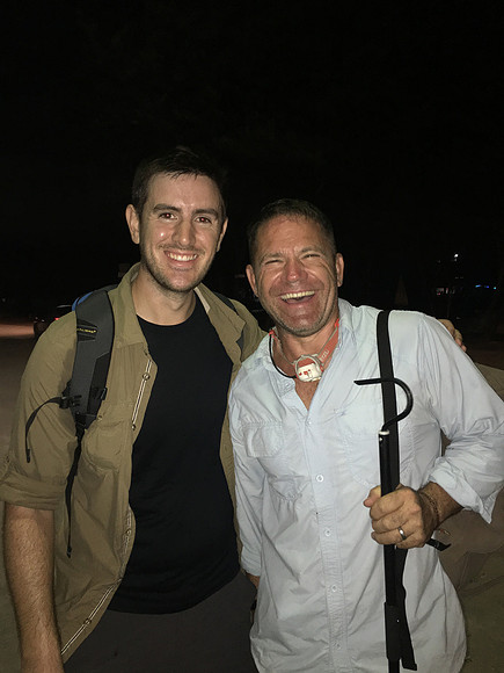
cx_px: 252
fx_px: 563
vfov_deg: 61.7
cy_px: 336
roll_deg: +0.8
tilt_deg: -3.9
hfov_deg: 48.2
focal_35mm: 29
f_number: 2.2
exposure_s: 1/17
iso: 80
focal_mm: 4.15
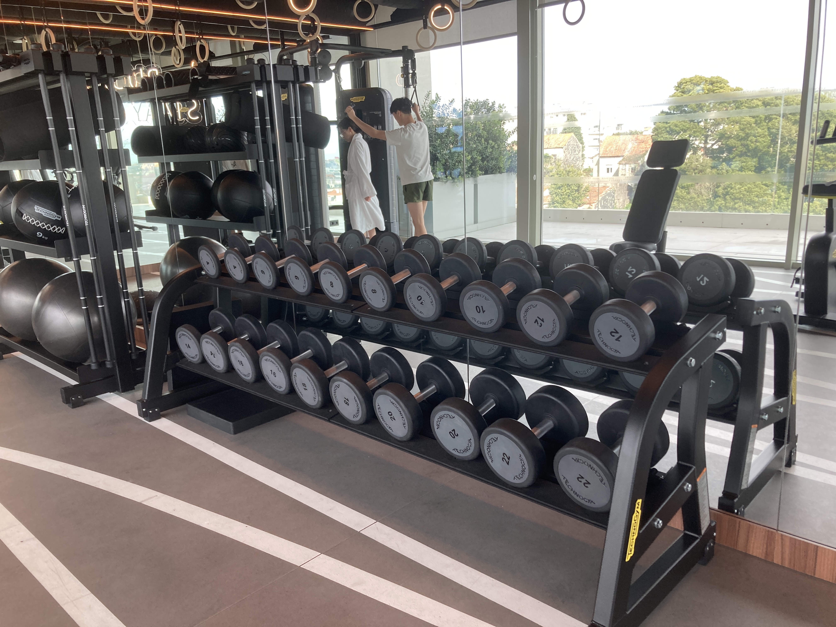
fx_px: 676
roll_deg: +2.0
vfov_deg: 49.7
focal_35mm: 28
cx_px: 418
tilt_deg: -13.8
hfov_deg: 63.4
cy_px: 314
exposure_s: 1/100
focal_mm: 3.99
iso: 40
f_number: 1.8
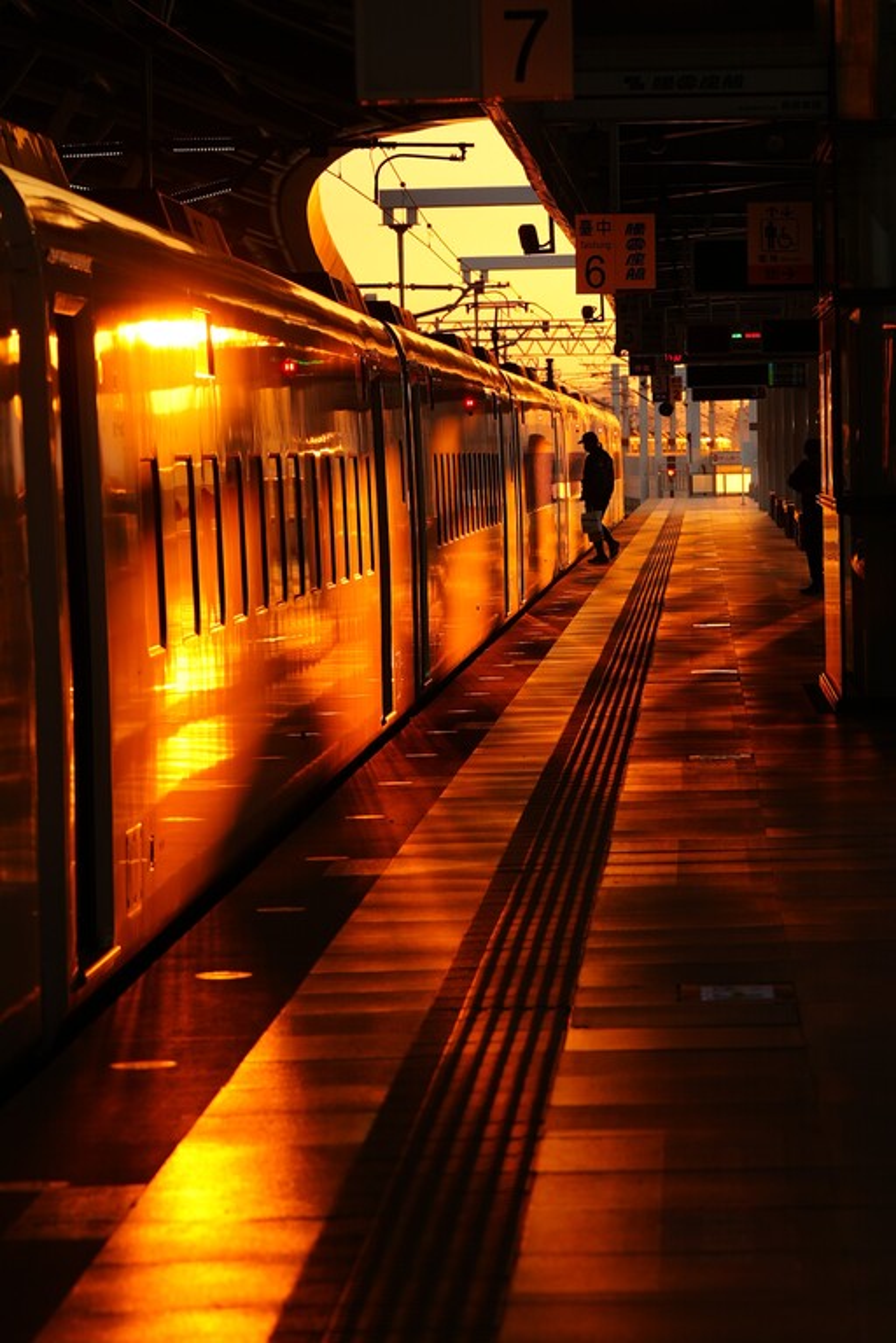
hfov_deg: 19.5
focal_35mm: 70
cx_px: 448
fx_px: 2613
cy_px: 672
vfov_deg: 28.8
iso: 100
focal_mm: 70
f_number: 4
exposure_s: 1/200
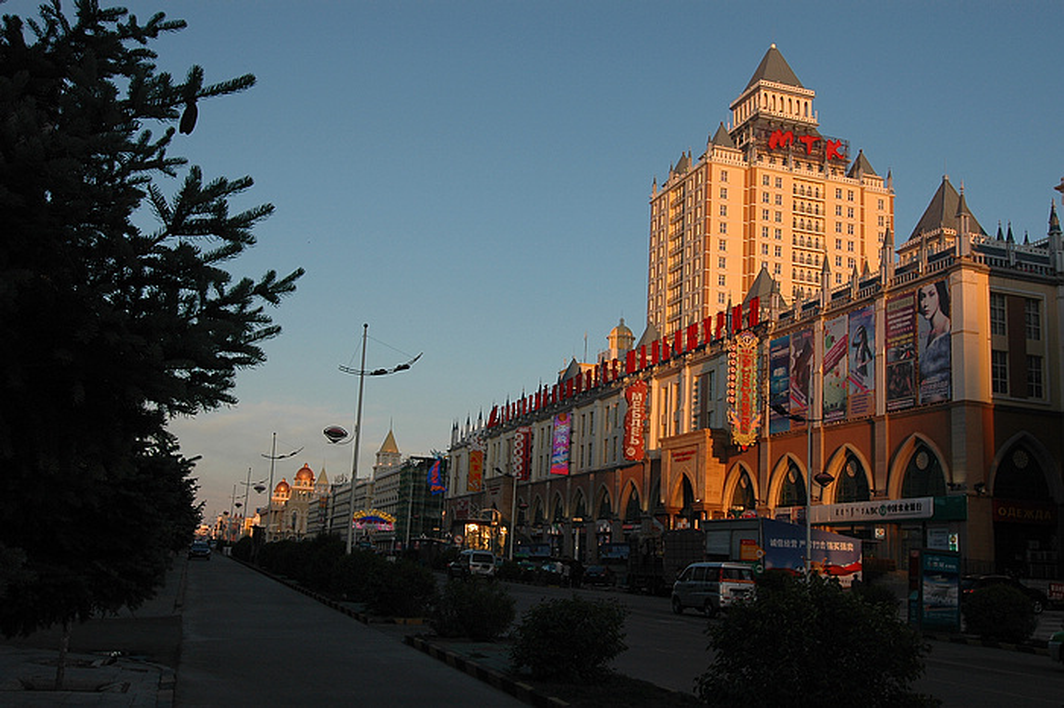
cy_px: 354
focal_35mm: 36
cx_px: 532
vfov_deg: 36.8
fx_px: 1063
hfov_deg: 53.2
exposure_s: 1/160
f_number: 8
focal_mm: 24
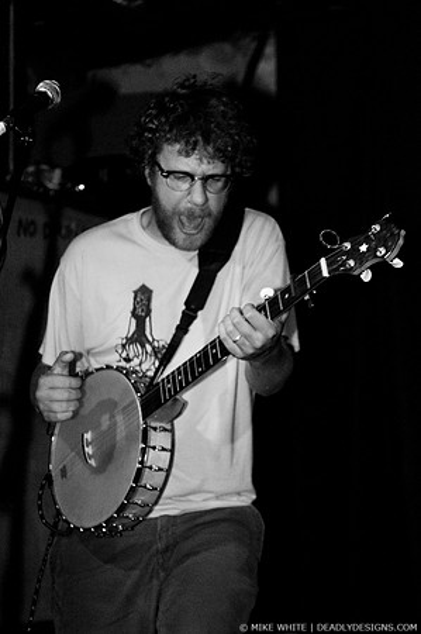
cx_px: 210
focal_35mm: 78
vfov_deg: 26.0
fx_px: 1371
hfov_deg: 17.5
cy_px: 317
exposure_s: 1/40
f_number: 2.8
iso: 1000
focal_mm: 52
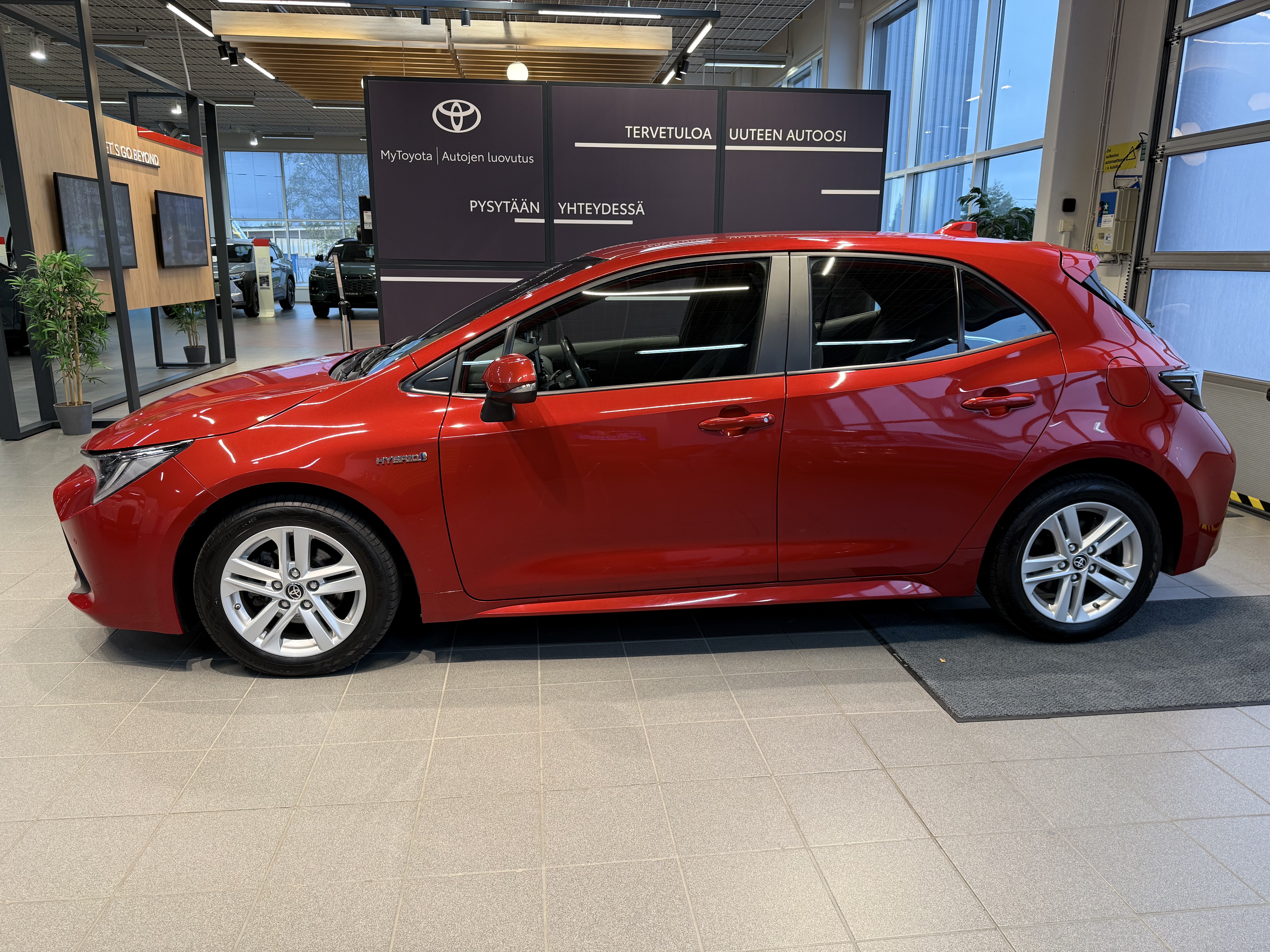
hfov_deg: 71.6
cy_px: 476
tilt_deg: -13.4
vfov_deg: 56.8
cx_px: 635
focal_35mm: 24
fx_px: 881
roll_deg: -0.5
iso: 125
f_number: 1.78
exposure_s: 1/100
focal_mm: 6.76
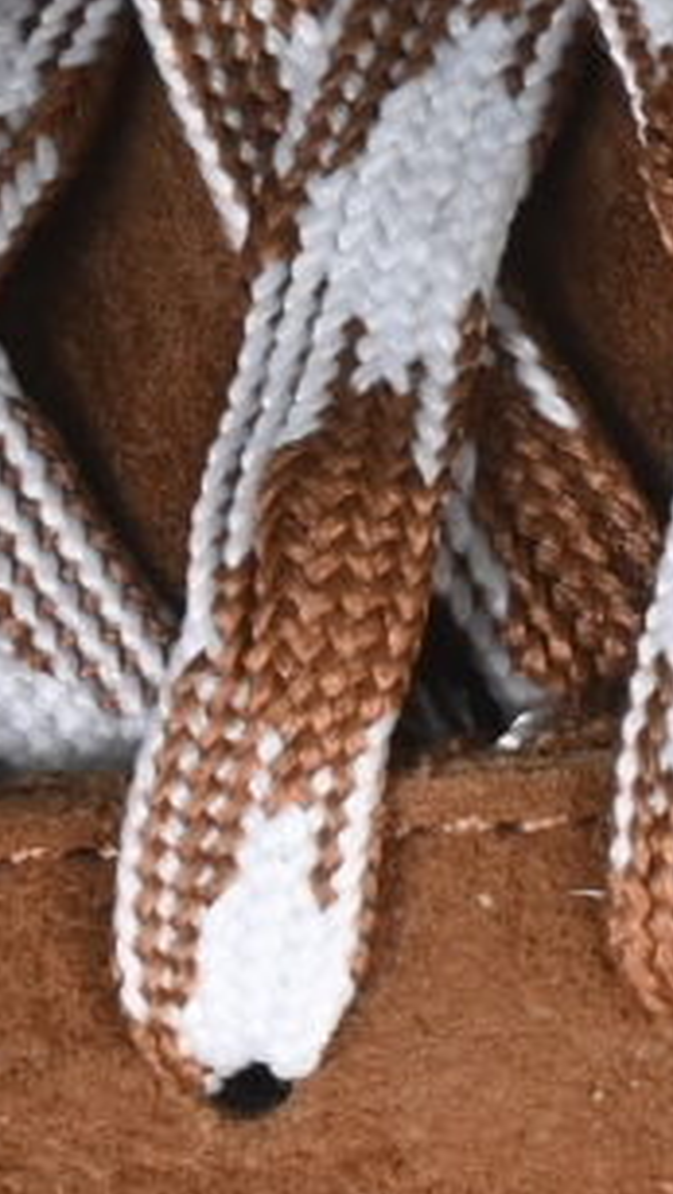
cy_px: -329
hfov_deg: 1.9
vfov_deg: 3.3
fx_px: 20751
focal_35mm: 655
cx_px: 1272
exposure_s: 1/60
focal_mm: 50
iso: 160
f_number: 7.1
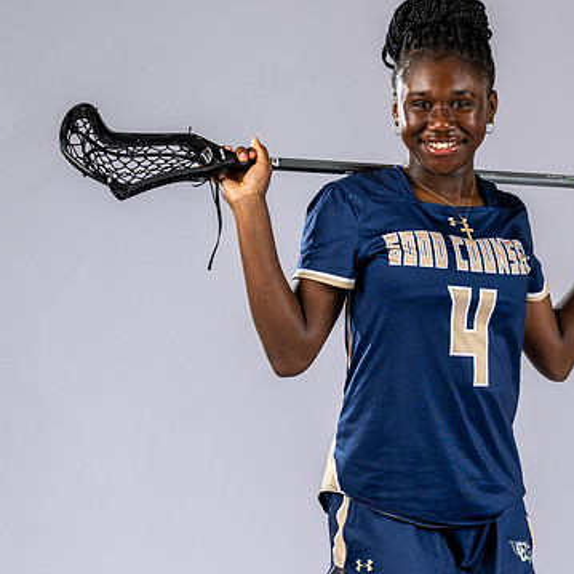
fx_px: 3170
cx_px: 446
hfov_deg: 10.3
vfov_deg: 10.3
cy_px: 348
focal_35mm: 169
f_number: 6.3
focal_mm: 95
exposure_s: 1/200
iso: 250
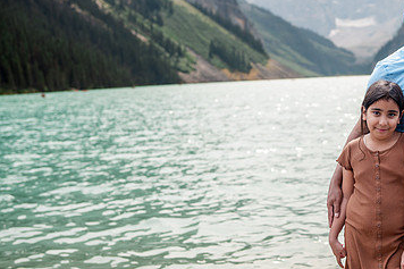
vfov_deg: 23.7
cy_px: 154
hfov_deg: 33.9
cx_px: 328
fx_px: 639
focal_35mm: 57
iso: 200
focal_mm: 35
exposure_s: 1/2000
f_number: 2.5
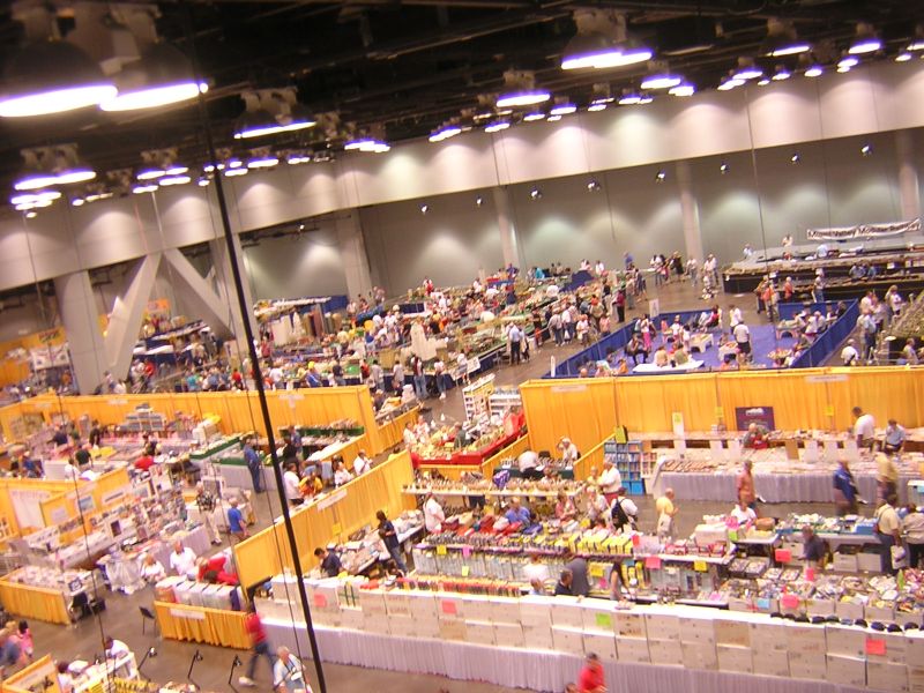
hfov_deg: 51.4
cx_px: 462
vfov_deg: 39.7
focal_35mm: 36
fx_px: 961
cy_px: 346
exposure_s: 1/7.4
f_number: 2.6
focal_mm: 4.7
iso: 100
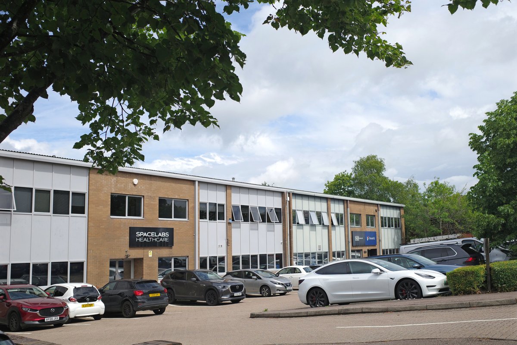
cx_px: 258
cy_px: 172
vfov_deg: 37.9
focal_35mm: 35
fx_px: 503
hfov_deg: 54.4
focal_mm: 18.3
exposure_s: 1/640
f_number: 2.8
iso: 100
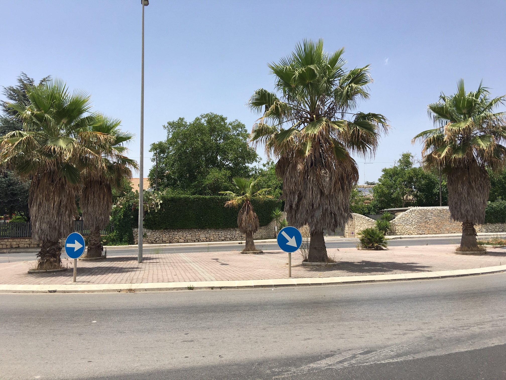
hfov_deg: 61.7
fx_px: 424
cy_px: 190
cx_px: 253
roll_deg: -1.8
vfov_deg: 48.2
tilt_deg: +5.4
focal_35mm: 29
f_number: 2.2
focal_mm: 4.15
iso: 25
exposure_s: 1/1603
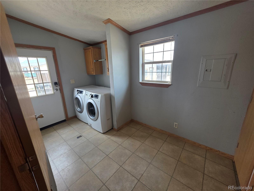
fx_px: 95
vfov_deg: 89.9
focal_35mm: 13
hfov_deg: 106.2
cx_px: 127
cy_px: 96
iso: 64
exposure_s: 1/120
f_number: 1.9
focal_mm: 2.2
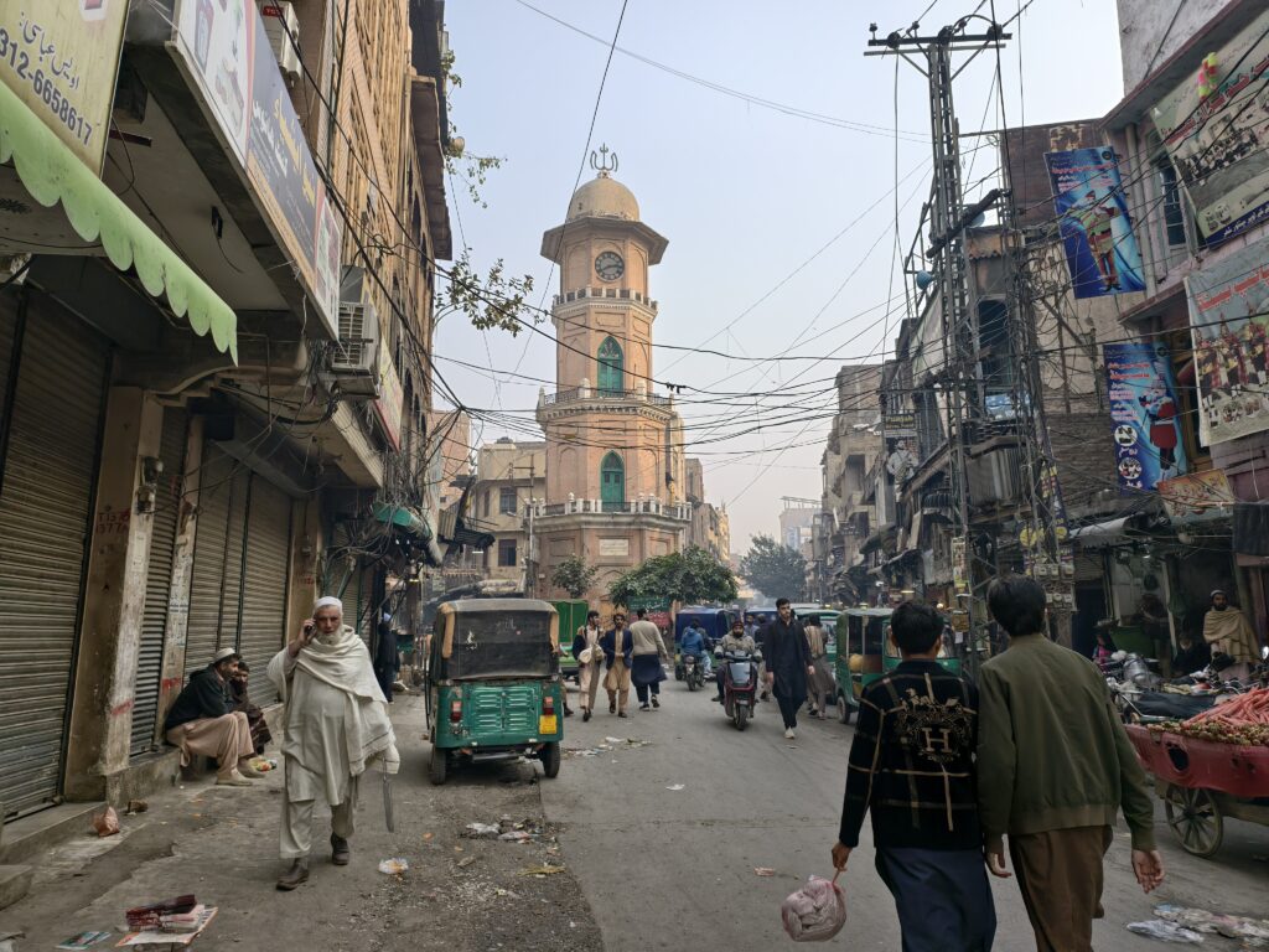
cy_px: 476
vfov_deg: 58.9
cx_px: 634
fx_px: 843
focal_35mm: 23
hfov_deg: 73.9
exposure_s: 1/2188
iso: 247
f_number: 1.57
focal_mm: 6.54
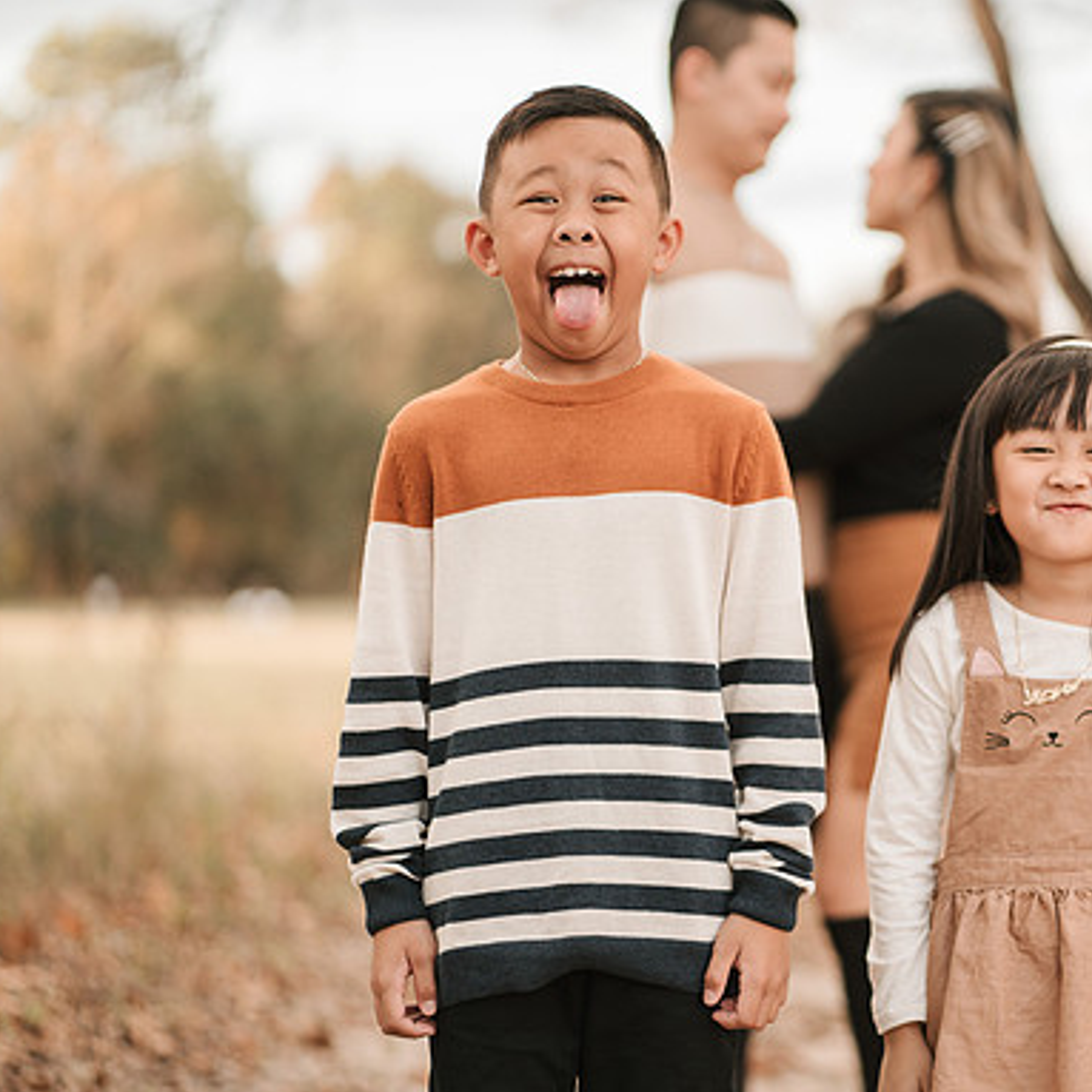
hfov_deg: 15.6
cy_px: 549
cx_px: 813
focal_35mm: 111
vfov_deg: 15.7
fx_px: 3962
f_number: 1.8
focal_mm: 85
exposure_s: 1/800
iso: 200
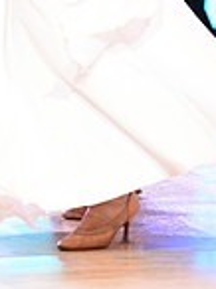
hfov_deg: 2.6
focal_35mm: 574
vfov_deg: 3.5
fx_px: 4790
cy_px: -107
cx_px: 16
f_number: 2.8
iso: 2000
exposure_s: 1/320
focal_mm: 150
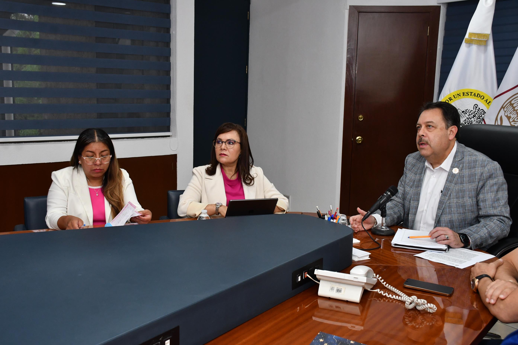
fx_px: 561
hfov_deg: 49.6
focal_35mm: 39
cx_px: 259
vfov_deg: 34.2
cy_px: 172
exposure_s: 1/125
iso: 1000
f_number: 5.6
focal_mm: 26
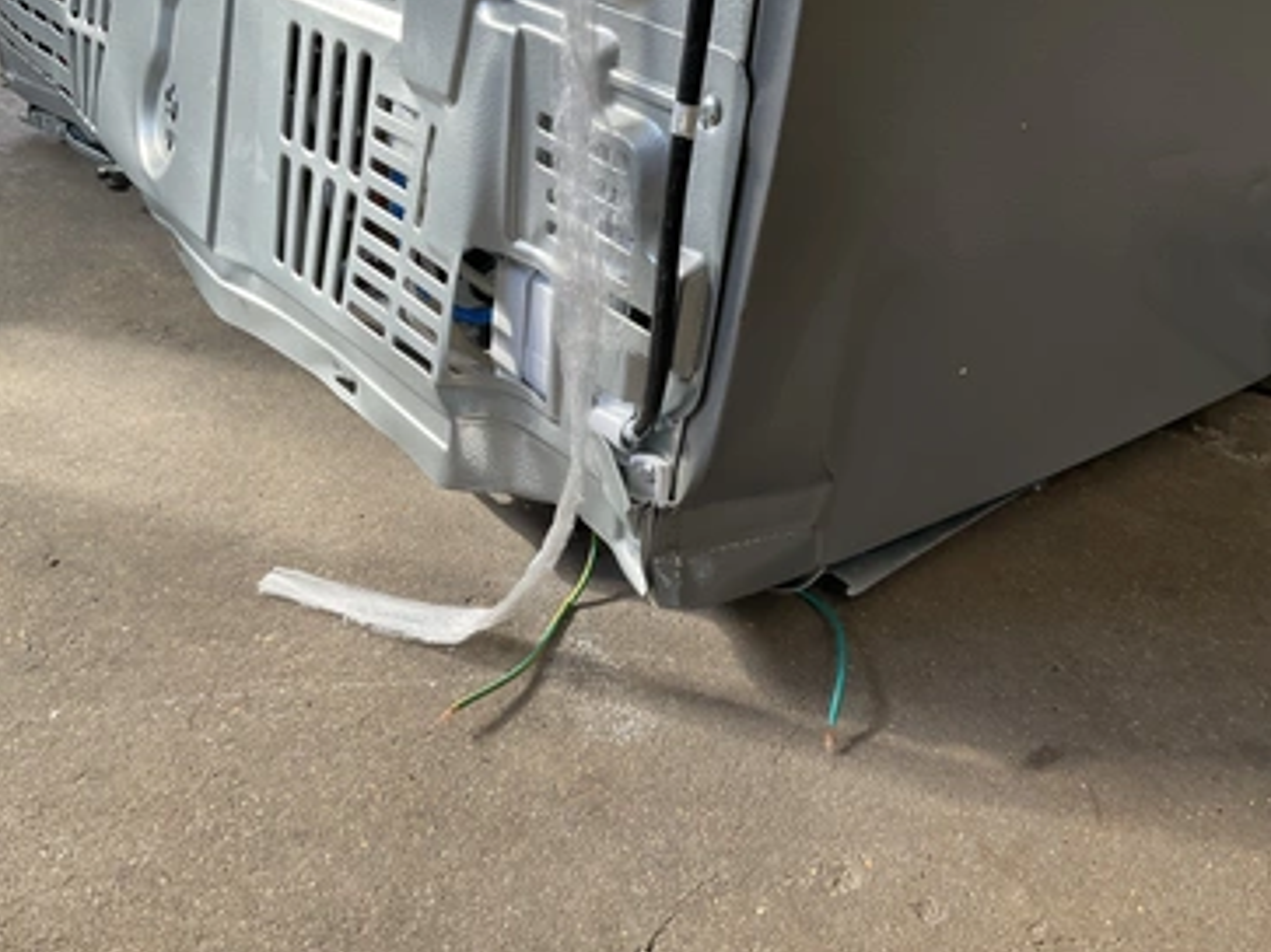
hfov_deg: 56.8
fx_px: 1175
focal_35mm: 32
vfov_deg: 44.1
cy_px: 490
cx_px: 641
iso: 64
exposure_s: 1/120
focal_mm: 3
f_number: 1.8
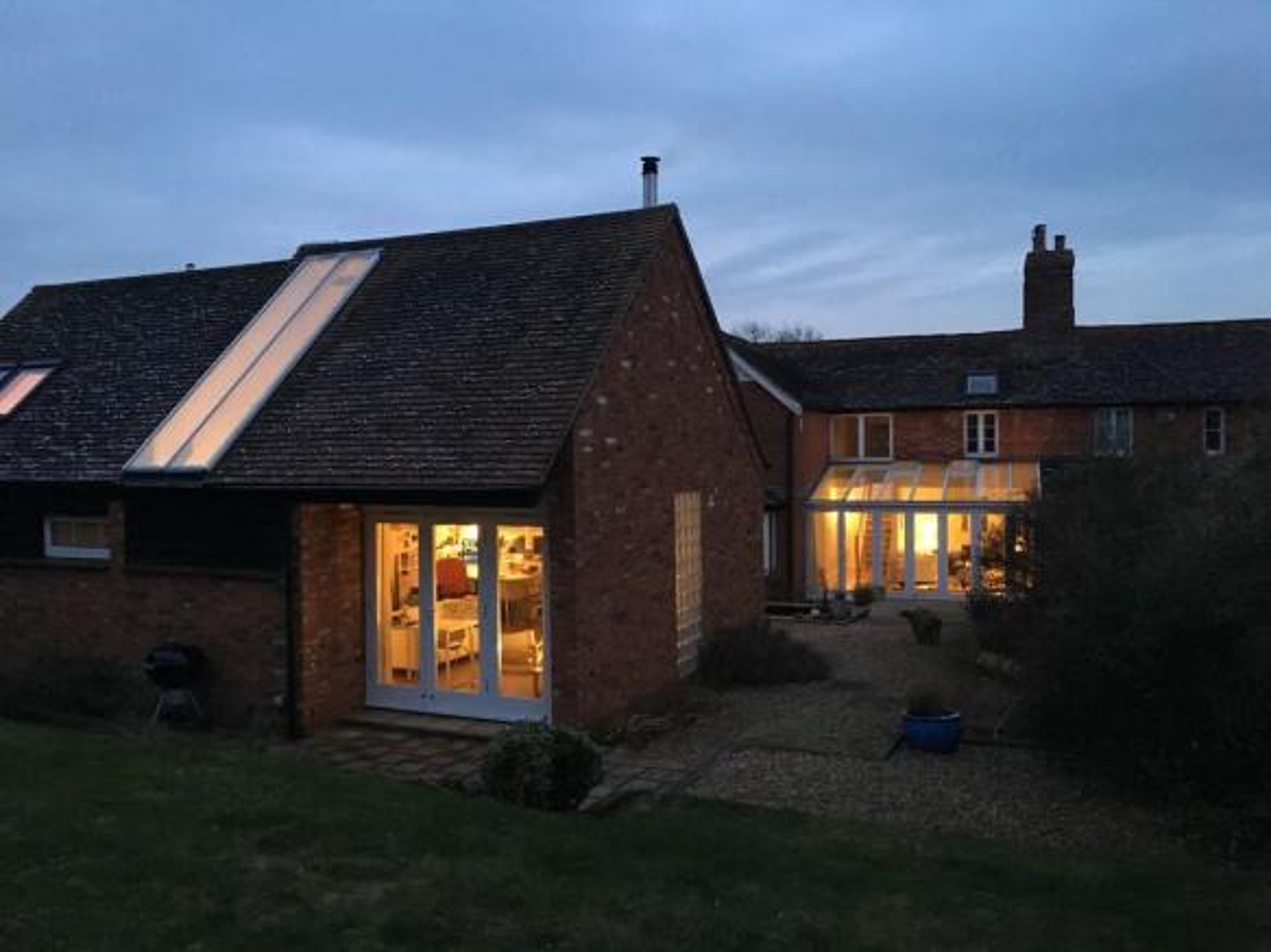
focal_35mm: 29
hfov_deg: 61.7
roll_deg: +0.0
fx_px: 1065
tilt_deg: -1.8
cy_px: 476
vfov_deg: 48.2
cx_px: 636
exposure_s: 1/17
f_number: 2.2
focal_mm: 4.15
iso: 400
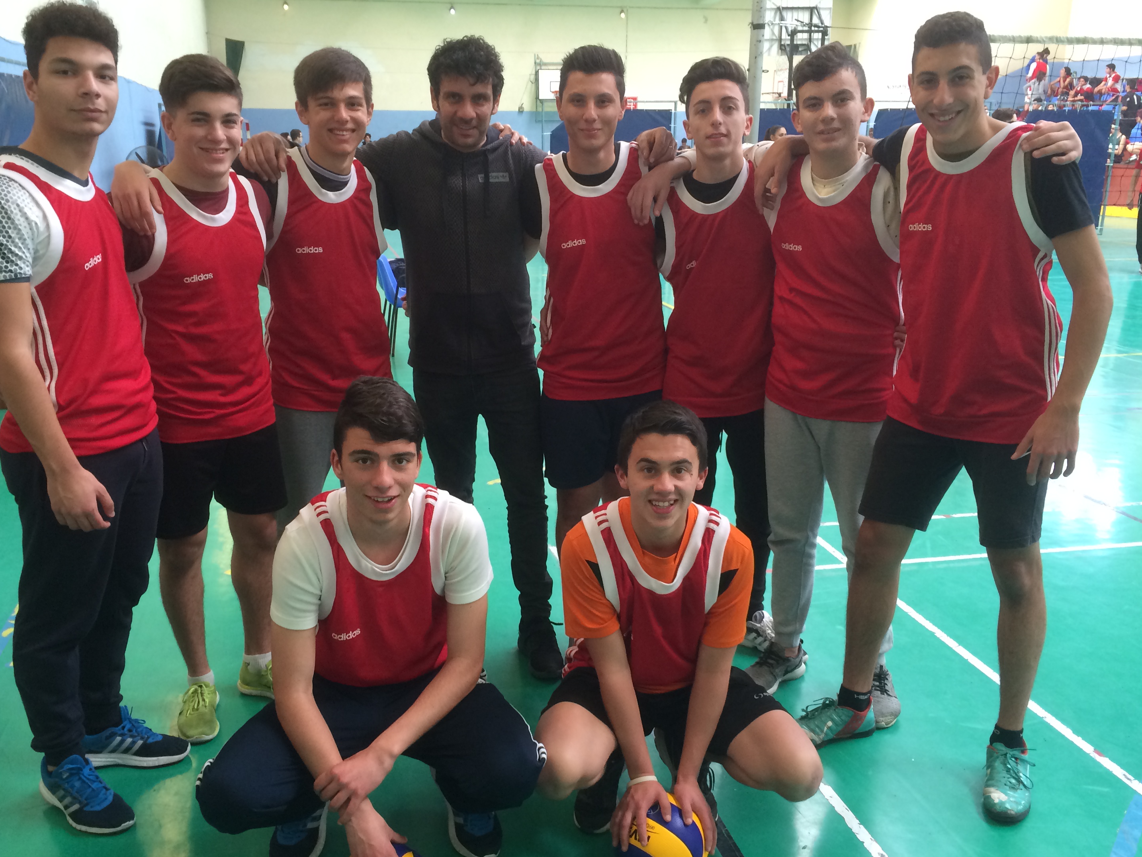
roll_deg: -0.9
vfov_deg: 42.9
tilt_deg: -18.4
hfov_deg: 55.3
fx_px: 1089
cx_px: 540
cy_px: 483
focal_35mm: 33
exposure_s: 1/30
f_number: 2.2
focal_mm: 4.15
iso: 100
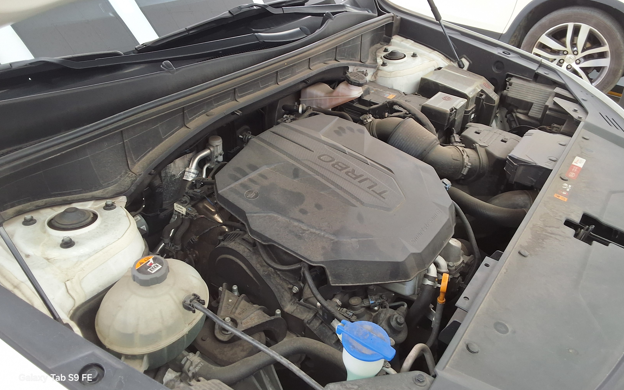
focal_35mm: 30
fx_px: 510
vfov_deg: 41.7
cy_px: 167
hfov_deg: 62.9
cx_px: 314
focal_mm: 2.91
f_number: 1.9
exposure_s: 1/60
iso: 50
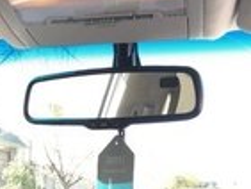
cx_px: 5
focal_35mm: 102
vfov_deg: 13.4
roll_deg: -1.5
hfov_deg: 18.8
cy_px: 314
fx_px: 740
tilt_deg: -9.5
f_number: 2.2
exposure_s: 1/100
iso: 32
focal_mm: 4.15
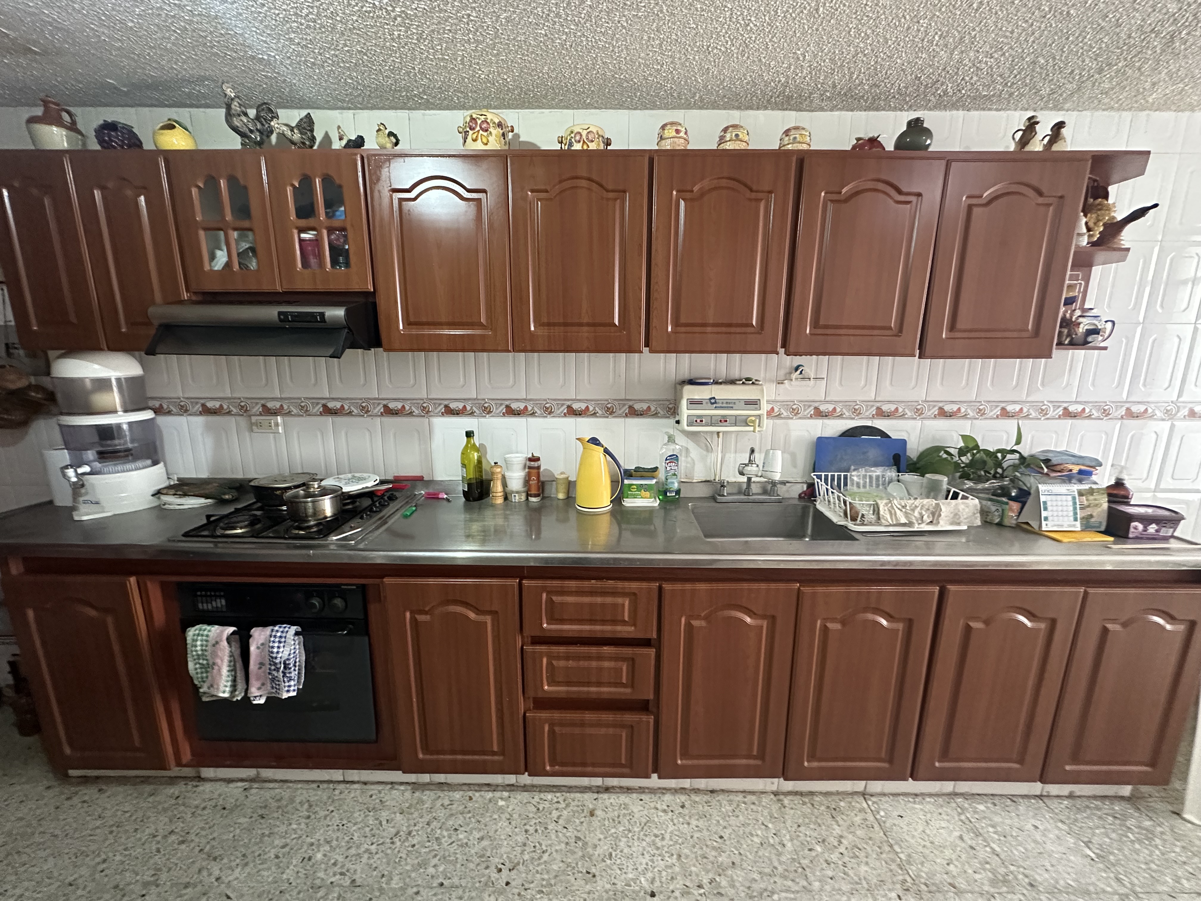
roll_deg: -0.5
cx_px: 600
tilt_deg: -11.4
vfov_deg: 85.7
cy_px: 450
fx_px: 486
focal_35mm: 14
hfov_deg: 102.1
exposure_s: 1/60
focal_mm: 2.22
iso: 800
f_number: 2.2
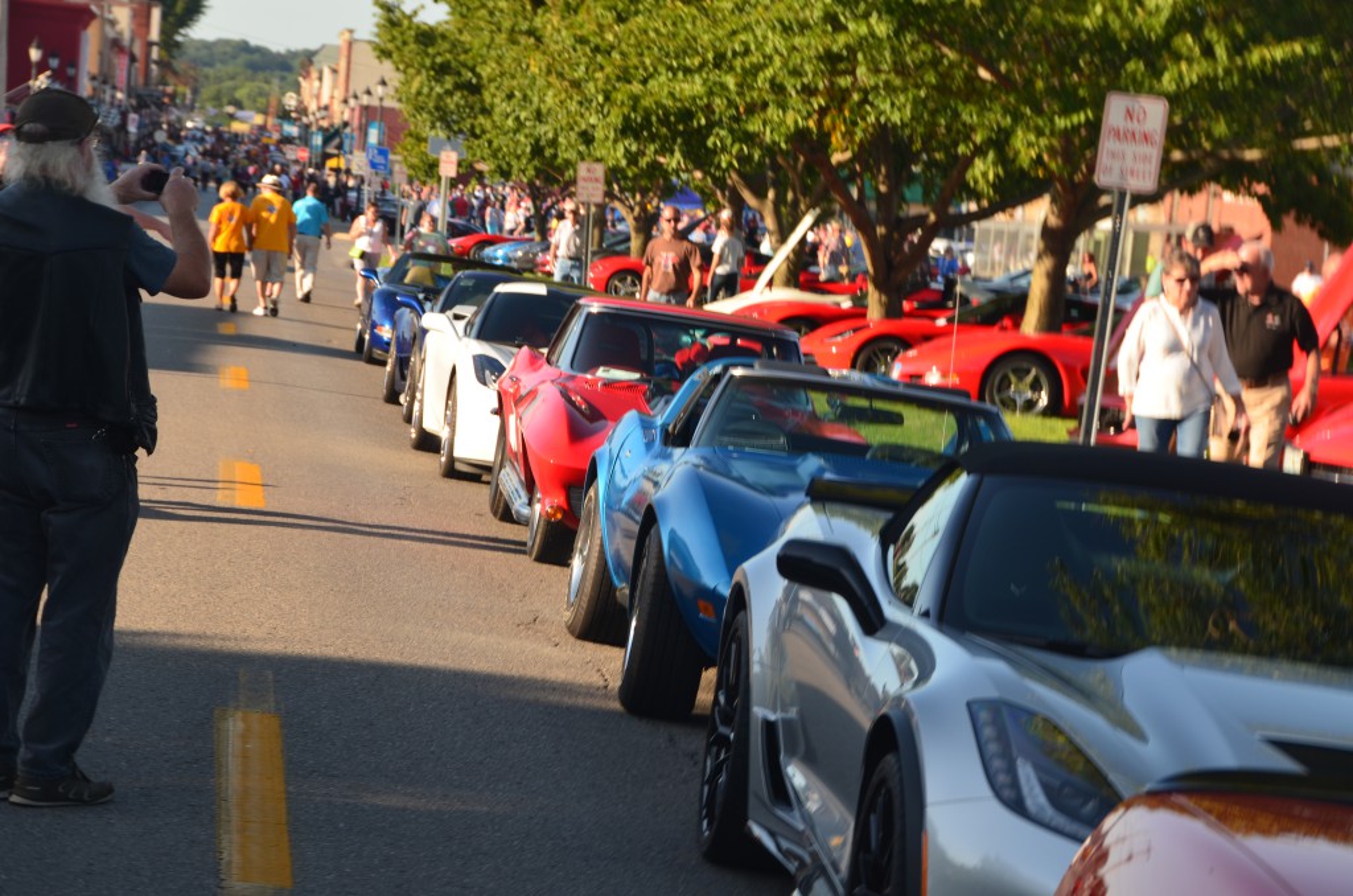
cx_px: 676
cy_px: 448
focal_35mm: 112
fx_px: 4219
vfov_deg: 12.1
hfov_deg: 18.2
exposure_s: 1/125
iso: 160
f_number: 11
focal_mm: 75
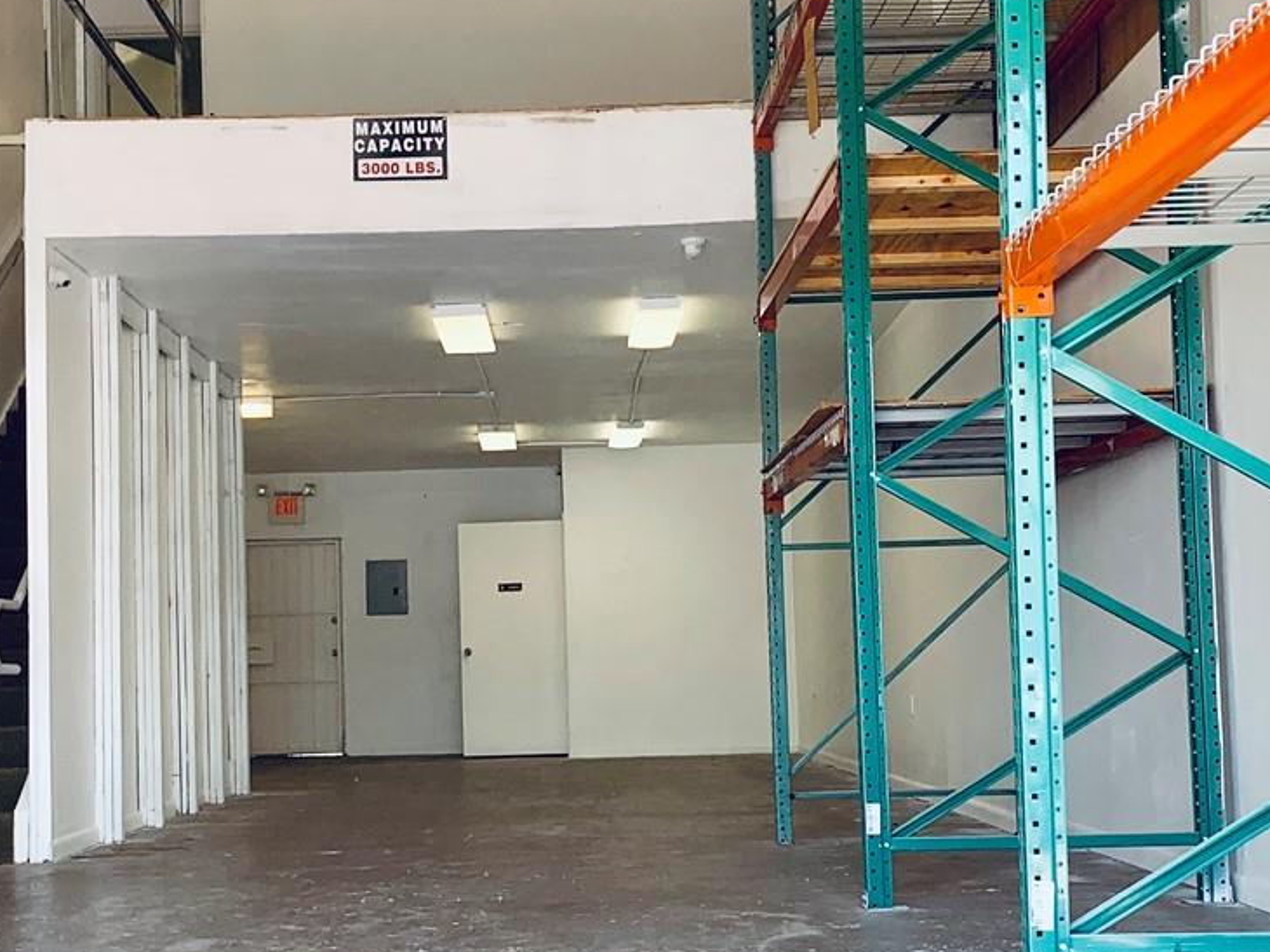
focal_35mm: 57
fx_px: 2091
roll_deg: +1.2
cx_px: 545
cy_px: 573
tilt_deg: +2.1
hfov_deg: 33.7
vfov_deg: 25.6
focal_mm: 4.25
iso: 25
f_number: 1.8
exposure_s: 1/270
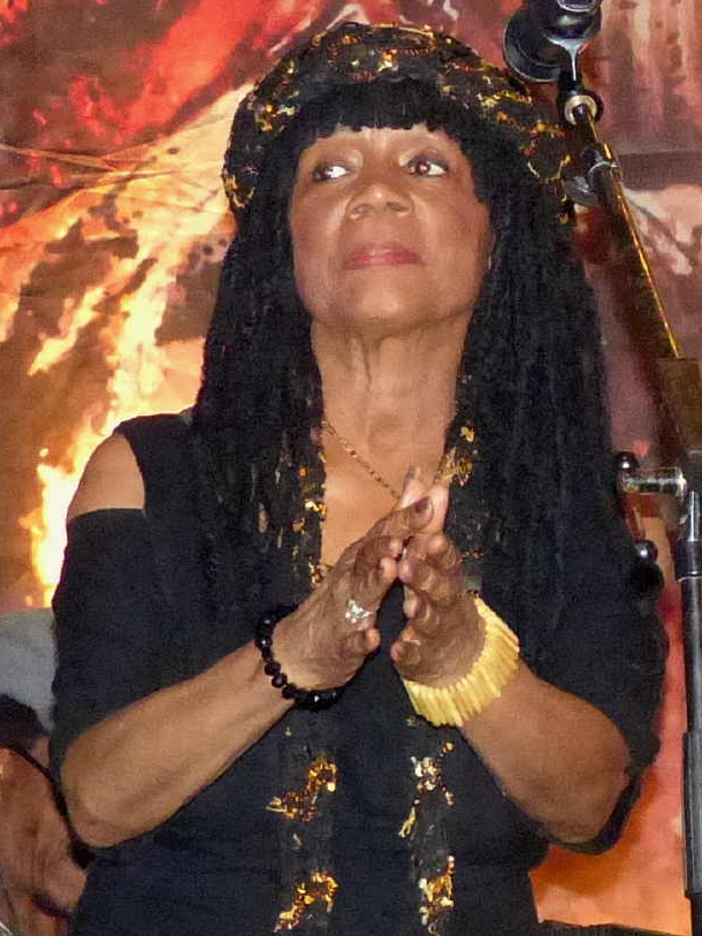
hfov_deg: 15.4
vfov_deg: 20.4
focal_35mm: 96
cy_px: 458
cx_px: 354
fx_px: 2595
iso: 1250
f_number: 2.8
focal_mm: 14
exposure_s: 1/160
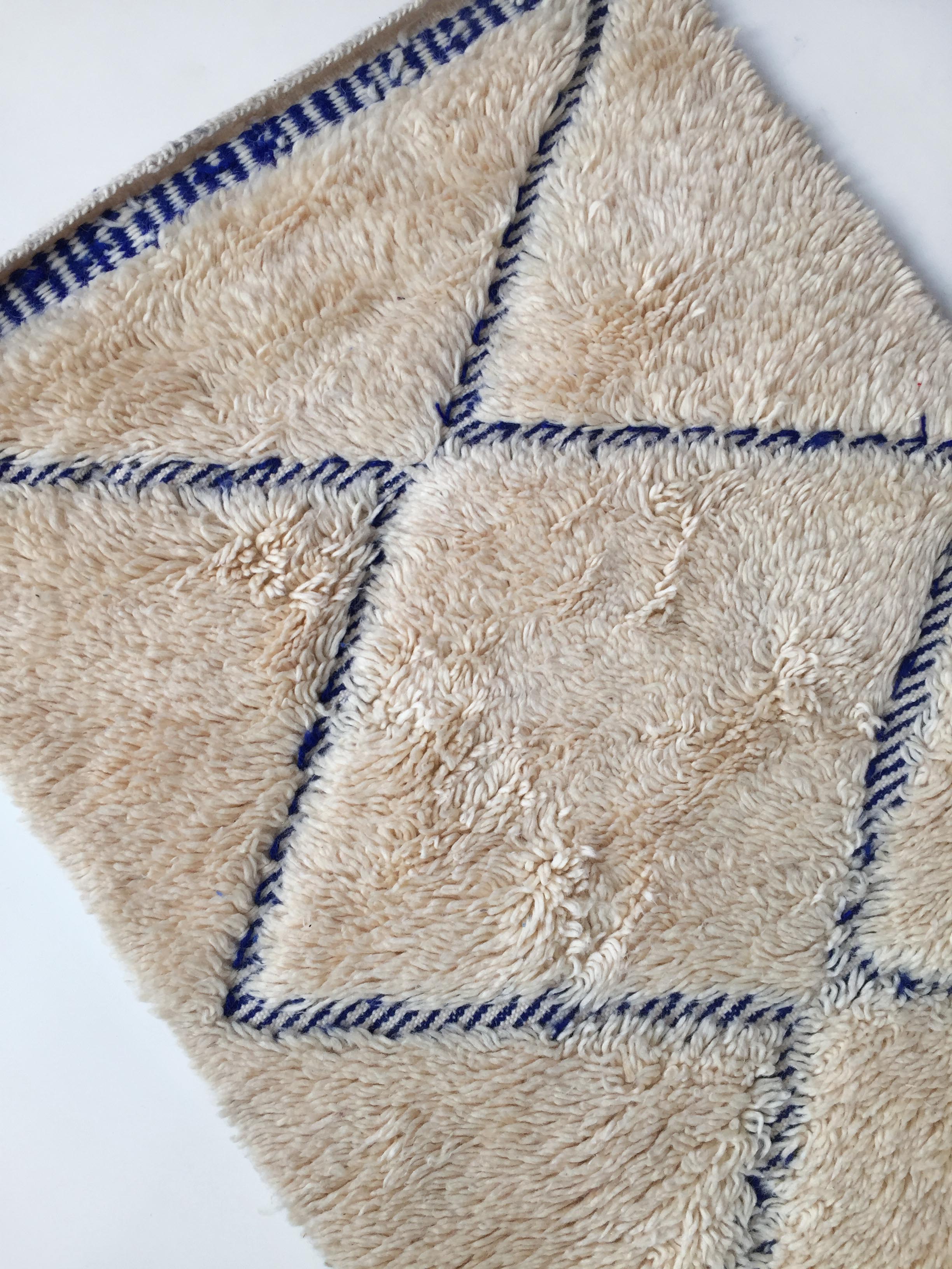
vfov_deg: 61.7
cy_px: 634
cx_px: 476
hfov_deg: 48.2
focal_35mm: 29
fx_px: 1063
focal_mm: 4.15
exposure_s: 1/100
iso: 40
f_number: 2.2
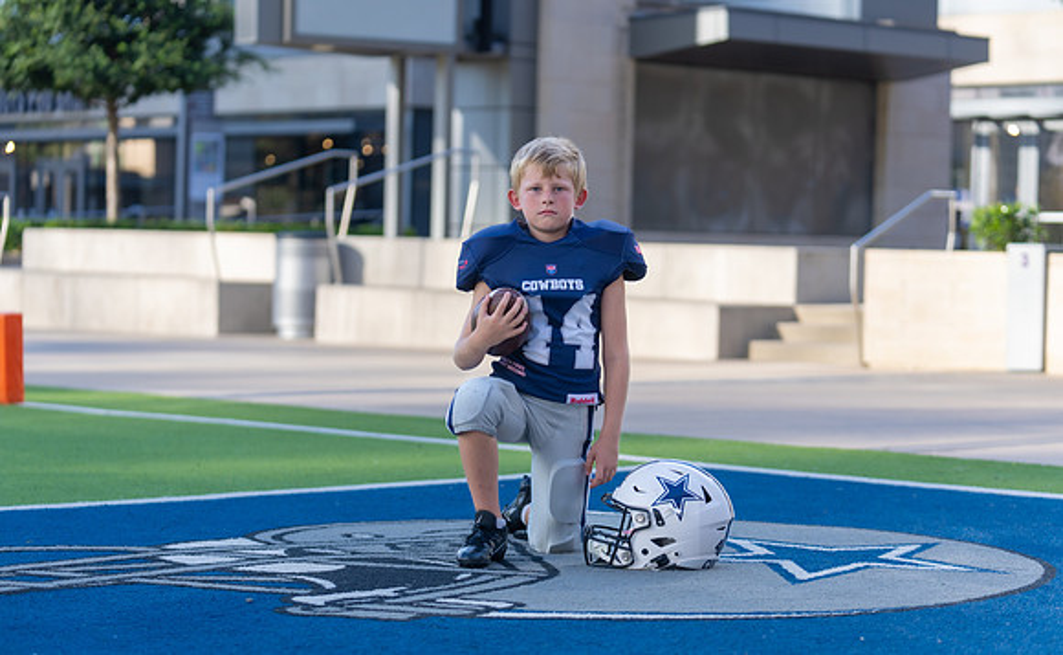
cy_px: 353
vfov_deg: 15.5
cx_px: 532
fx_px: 2403
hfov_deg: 24.9
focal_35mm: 83
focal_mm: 81
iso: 100
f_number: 2.8
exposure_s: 1/400
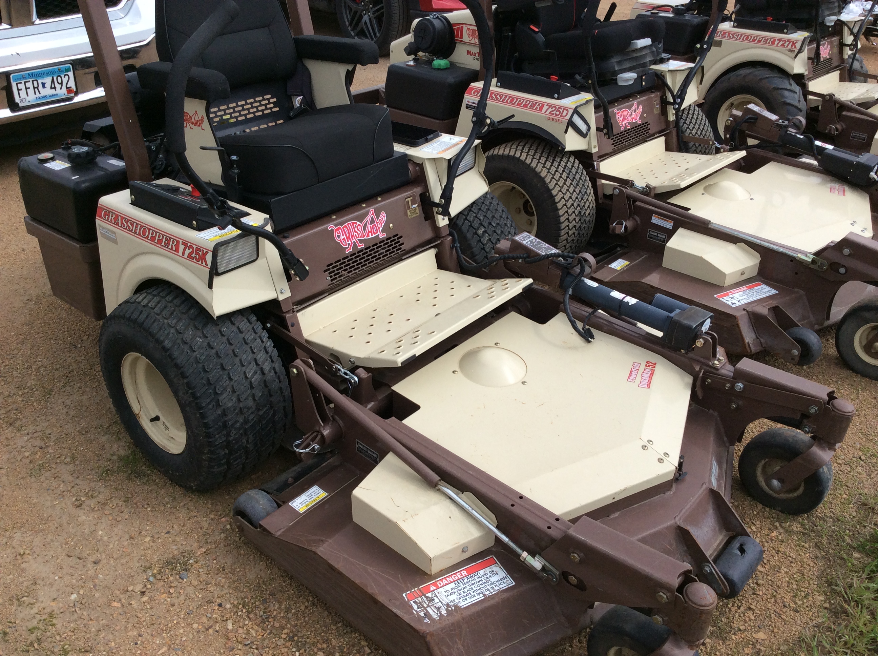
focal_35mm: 32
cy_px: 328
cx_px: 439
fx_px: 810
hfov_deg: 56.9
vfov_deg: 44.1
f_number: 2.4
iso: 32
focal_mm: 3.3
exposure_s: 1/1144
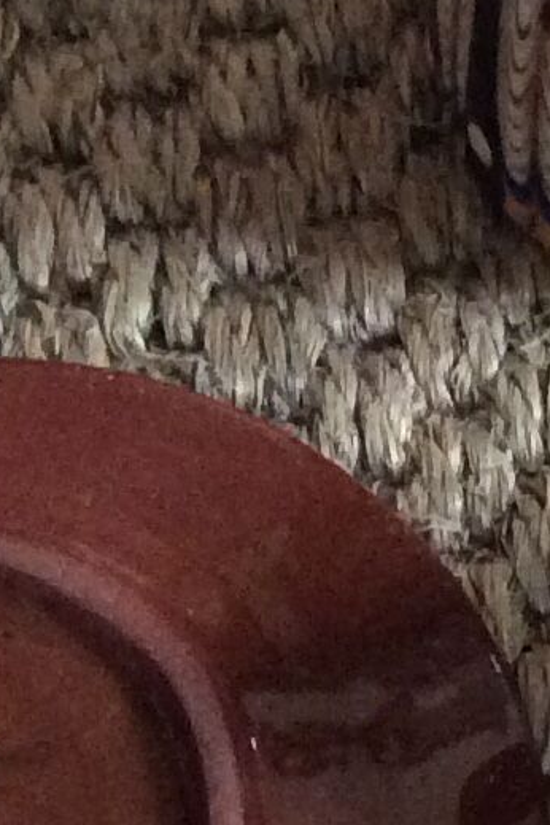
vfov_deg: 12.4
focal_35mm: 166
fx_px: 3804
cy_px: 560
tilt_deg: -59.5
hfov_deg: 7.9
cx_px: 1100
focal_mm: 3.3
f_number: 2.4
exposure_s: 1/24
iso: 250
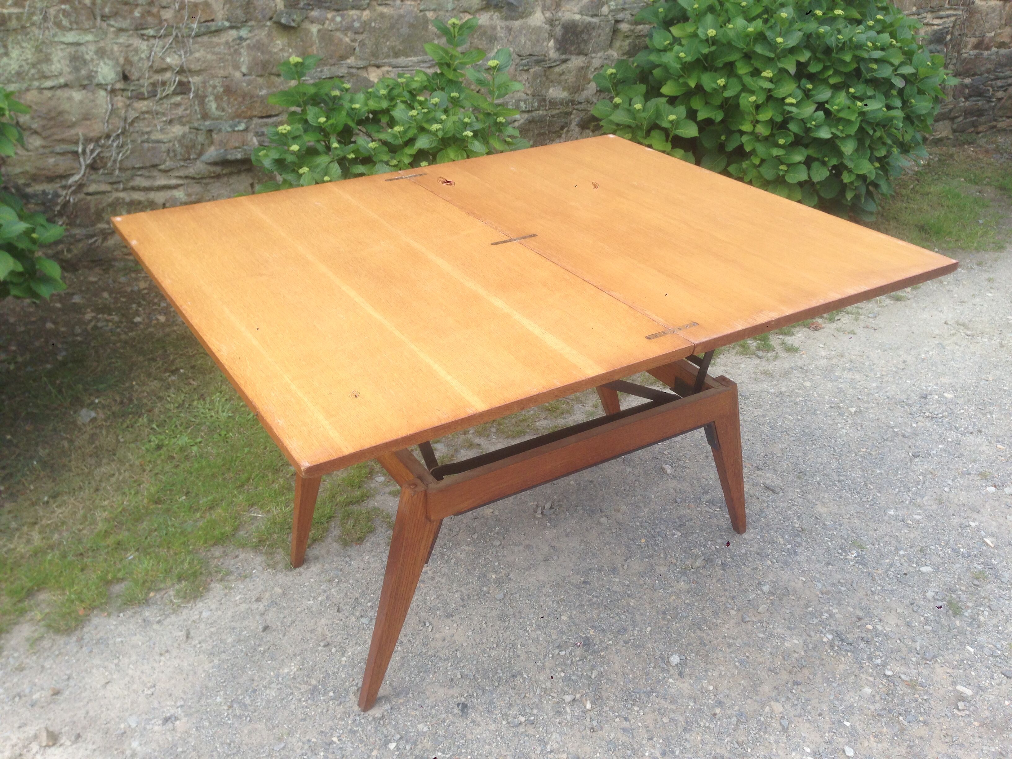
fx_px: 965
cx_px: 506
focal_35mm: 33
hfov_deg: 55.4
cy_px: 380
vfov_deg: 42.9
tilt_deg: -29.0
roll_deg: -1.7
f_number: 2.4
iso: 50
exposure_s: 1/437
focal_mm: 4.12
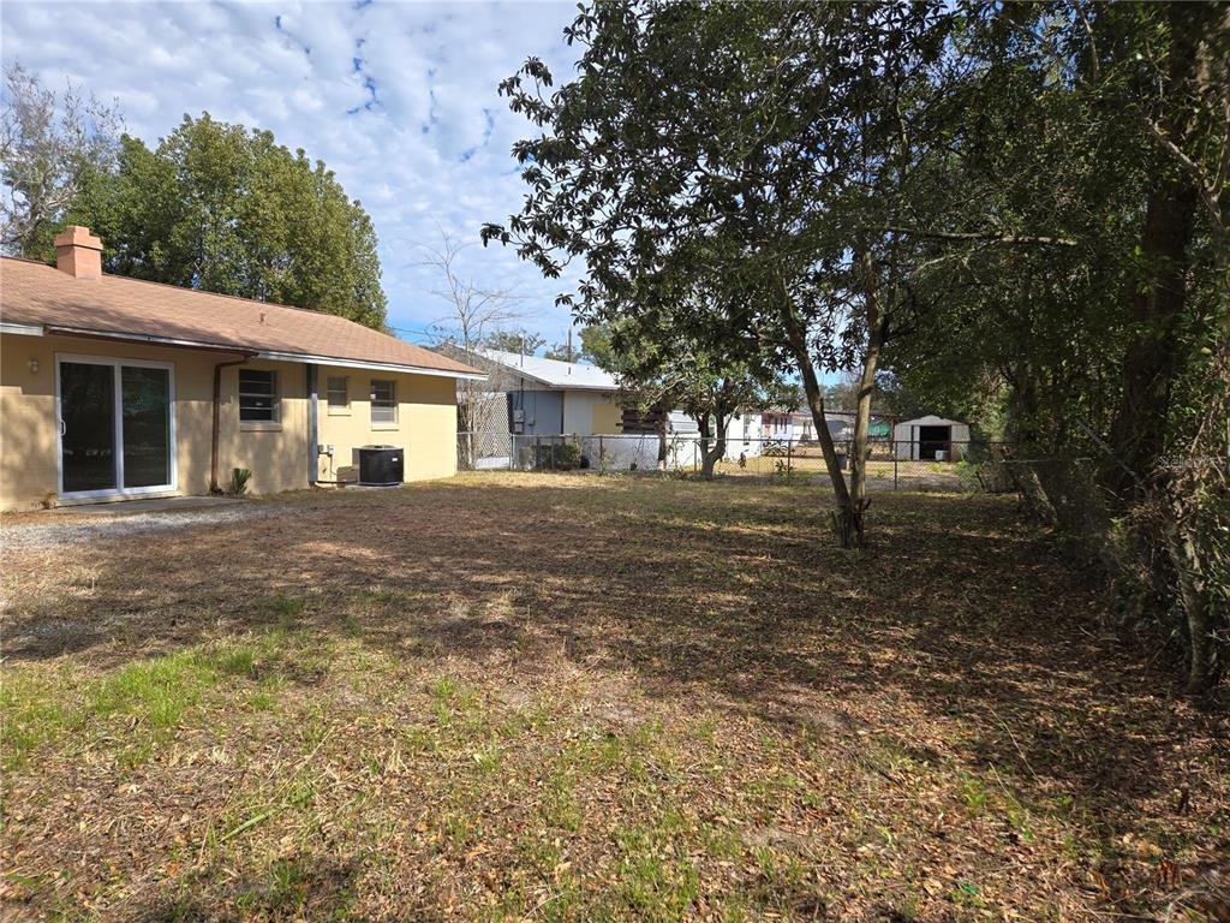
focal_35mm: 23
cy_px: 462
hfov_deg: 73.9
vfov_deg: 58.9
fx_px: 817
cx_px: 615
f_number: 1.8
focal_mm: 5.4
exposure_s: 1/1468
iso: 25
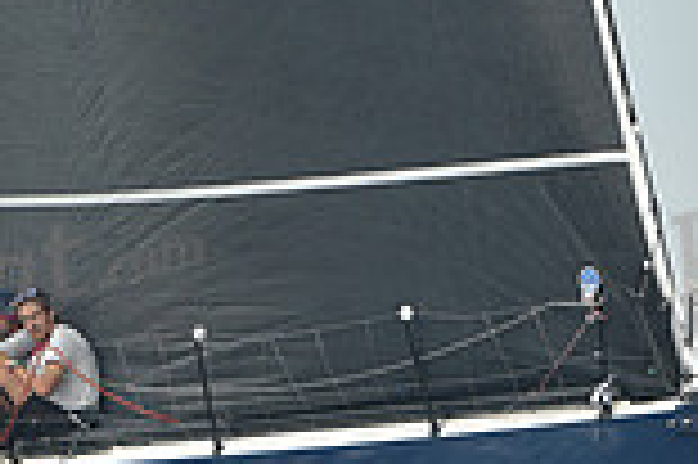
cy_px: 16
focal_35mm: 750
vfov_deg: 1.8
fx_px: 14526
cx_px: 441
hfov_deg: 2.8
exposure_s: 1/640
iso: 250
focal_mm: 200
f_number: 5
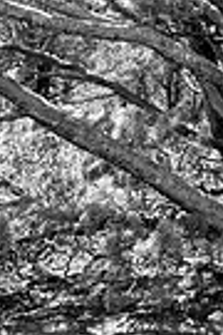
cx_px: 367
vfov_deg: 22.1
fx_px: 743
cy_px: -129
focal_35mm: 80
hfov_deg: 15.3
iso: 400
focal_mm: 24
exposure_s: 1/80
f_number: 16
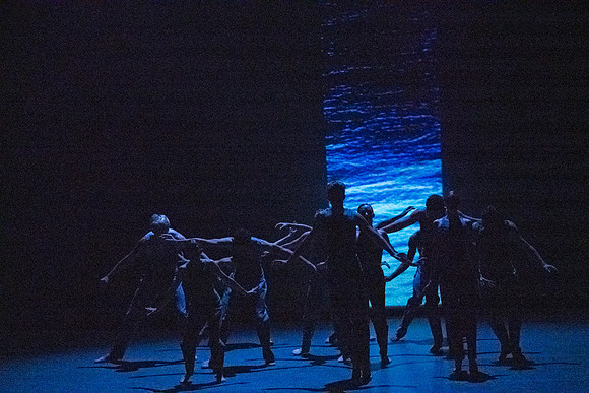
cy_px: 196
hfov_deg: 7.5
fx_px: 4517
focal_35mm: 276
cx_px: 294
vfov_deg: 5.0
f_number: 5.6
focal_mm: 276
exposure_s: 1/400
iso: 25600
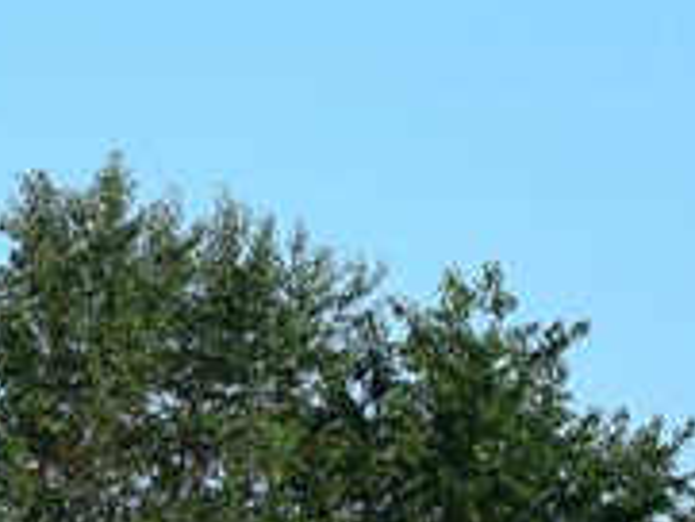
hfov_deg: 3.5
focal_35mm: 562
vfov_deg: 2.6
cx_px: 553
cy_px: 883
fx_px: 11289
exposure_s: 1/500
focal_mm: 65
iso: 280
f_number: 11
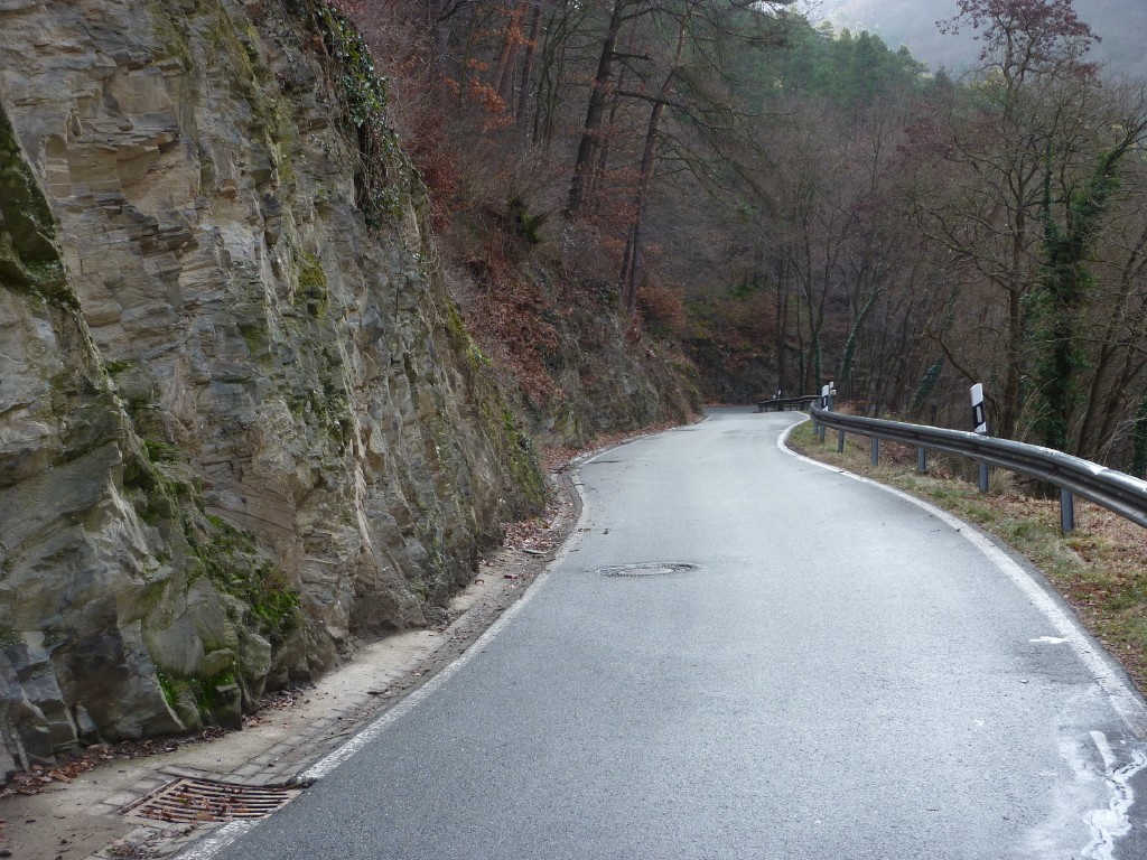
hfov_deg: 39.7
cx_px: 574
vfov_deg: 30.3
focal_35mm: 48
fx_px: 1590
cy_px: 430
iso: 80
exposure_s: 1/50
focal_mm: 7.9
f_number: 3.8
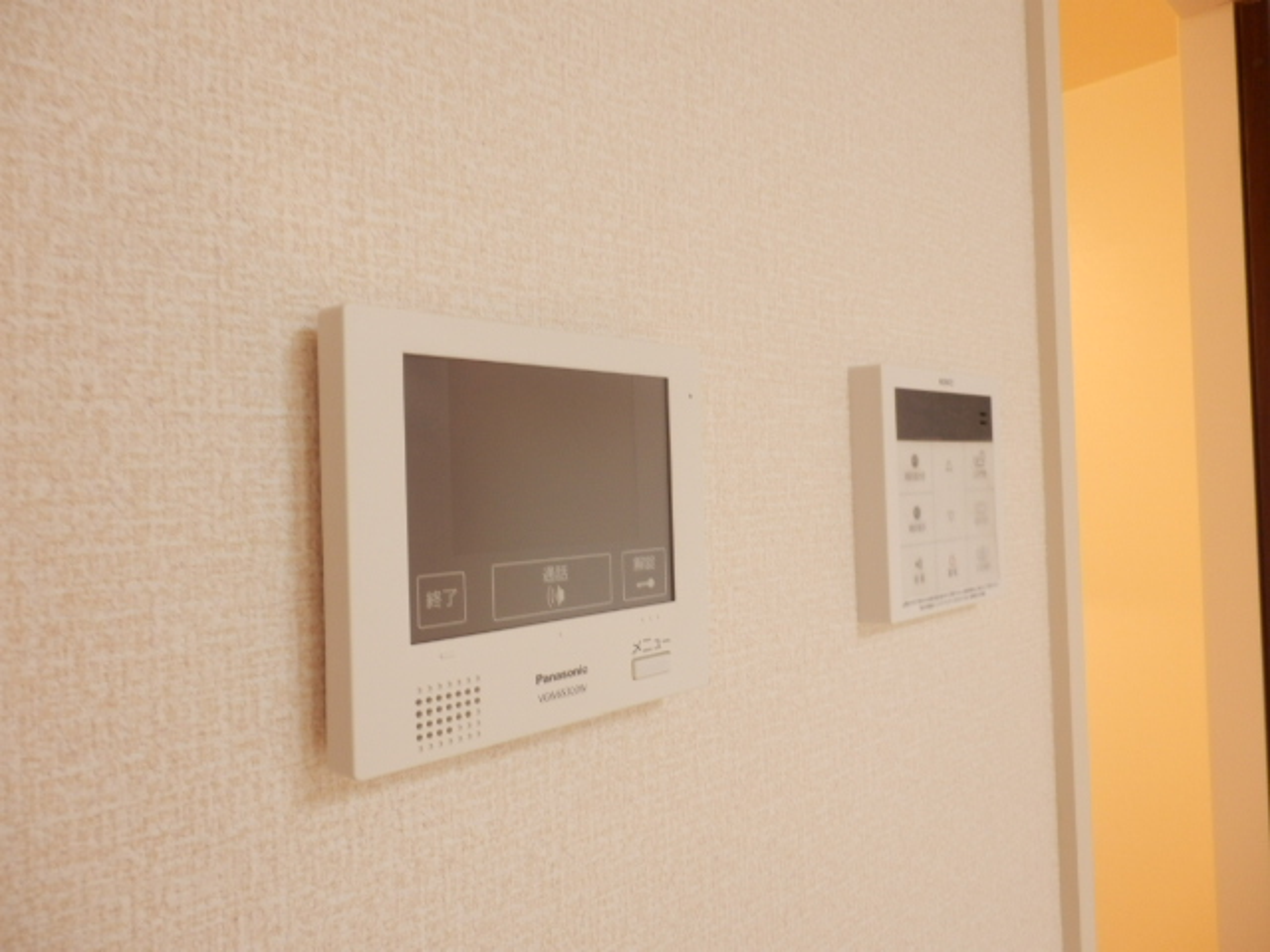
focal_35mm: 24
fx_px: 881
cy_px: 476
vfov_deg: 56.8
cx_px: 635
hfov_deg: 71.6
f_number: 3
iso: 200
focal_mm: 4.2
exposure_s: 1/15
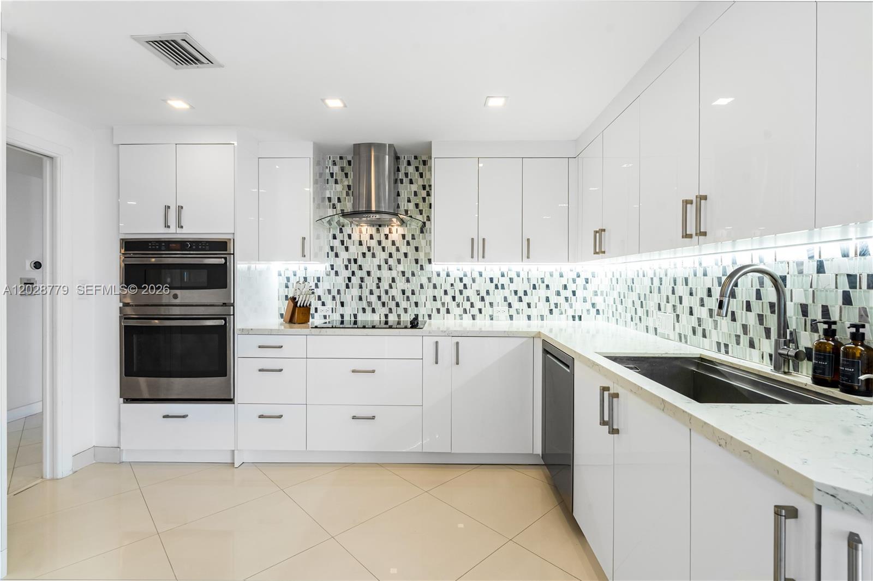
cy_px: 290
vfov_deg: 73.7
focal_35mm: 16
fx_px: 388
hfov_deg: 96.7
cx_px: 436
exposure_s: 1/25
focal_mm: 16
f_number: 8
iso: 100
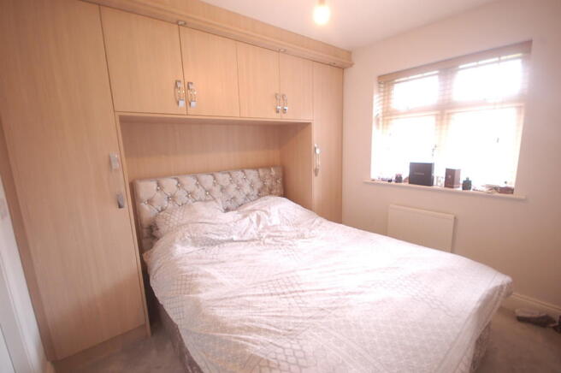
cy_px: 186
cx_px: 280
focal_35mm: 15
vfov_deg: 77.2
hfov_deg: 100.4
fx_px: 234
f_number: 4
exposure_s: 1/30
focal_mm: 10
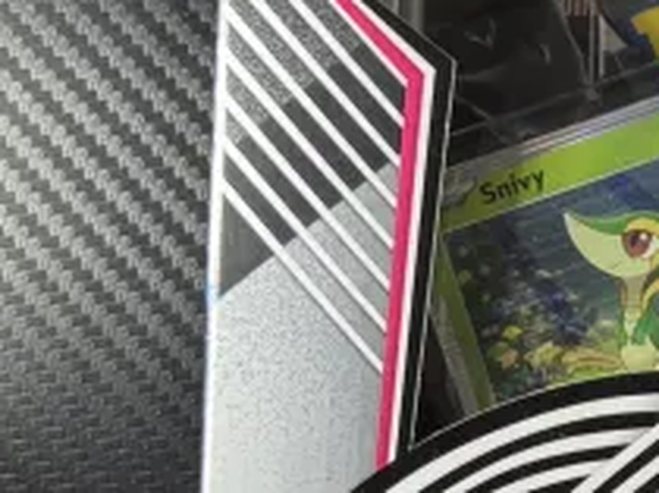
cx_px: 1180
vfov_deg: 8.1
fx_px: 3480
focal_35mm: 183
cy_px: 107
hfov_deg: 10.2
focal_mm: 6.76
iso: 100
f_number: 1.78
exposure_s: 1/62
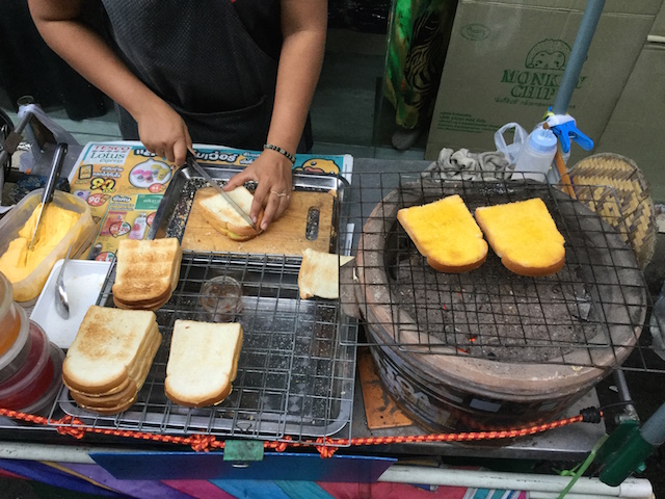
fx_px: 596
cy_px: 250
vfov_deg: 45.4
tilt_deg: -49.8
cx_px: 332
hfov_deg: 58.4
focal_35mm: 31
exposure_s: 1/33
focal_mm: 3.3
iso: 64
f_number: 2.4
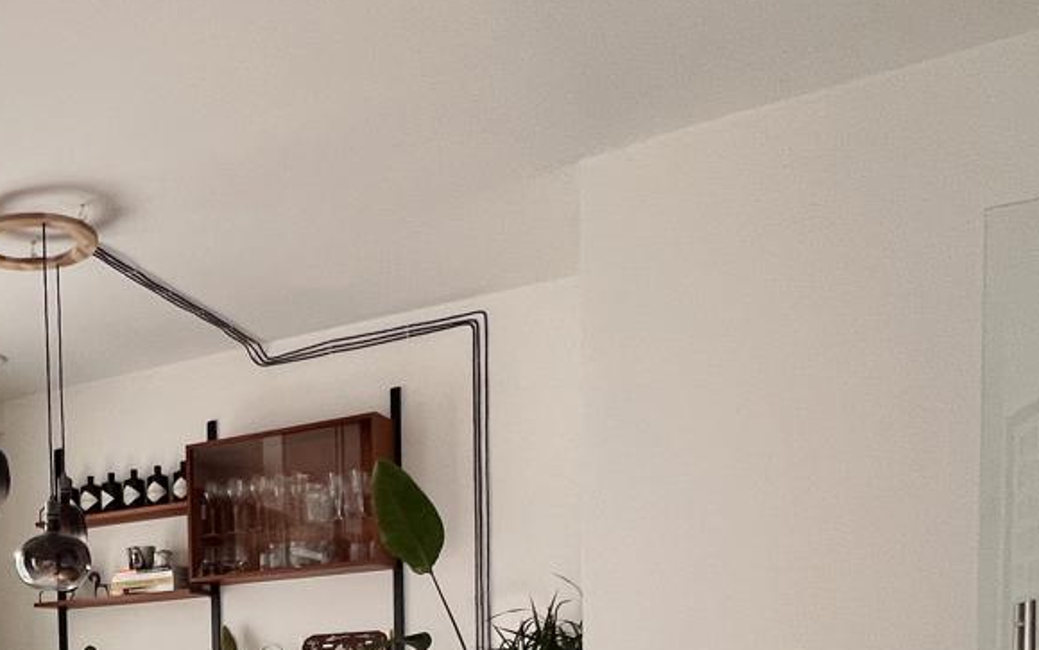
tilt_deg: -2.7
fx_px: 1076
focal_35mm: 38
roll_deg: +3.4
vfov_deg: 29.1
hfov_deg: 45.5
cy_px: 777
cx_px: 63
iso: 125
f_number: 1.8
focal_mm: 1.57
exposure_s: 1/99
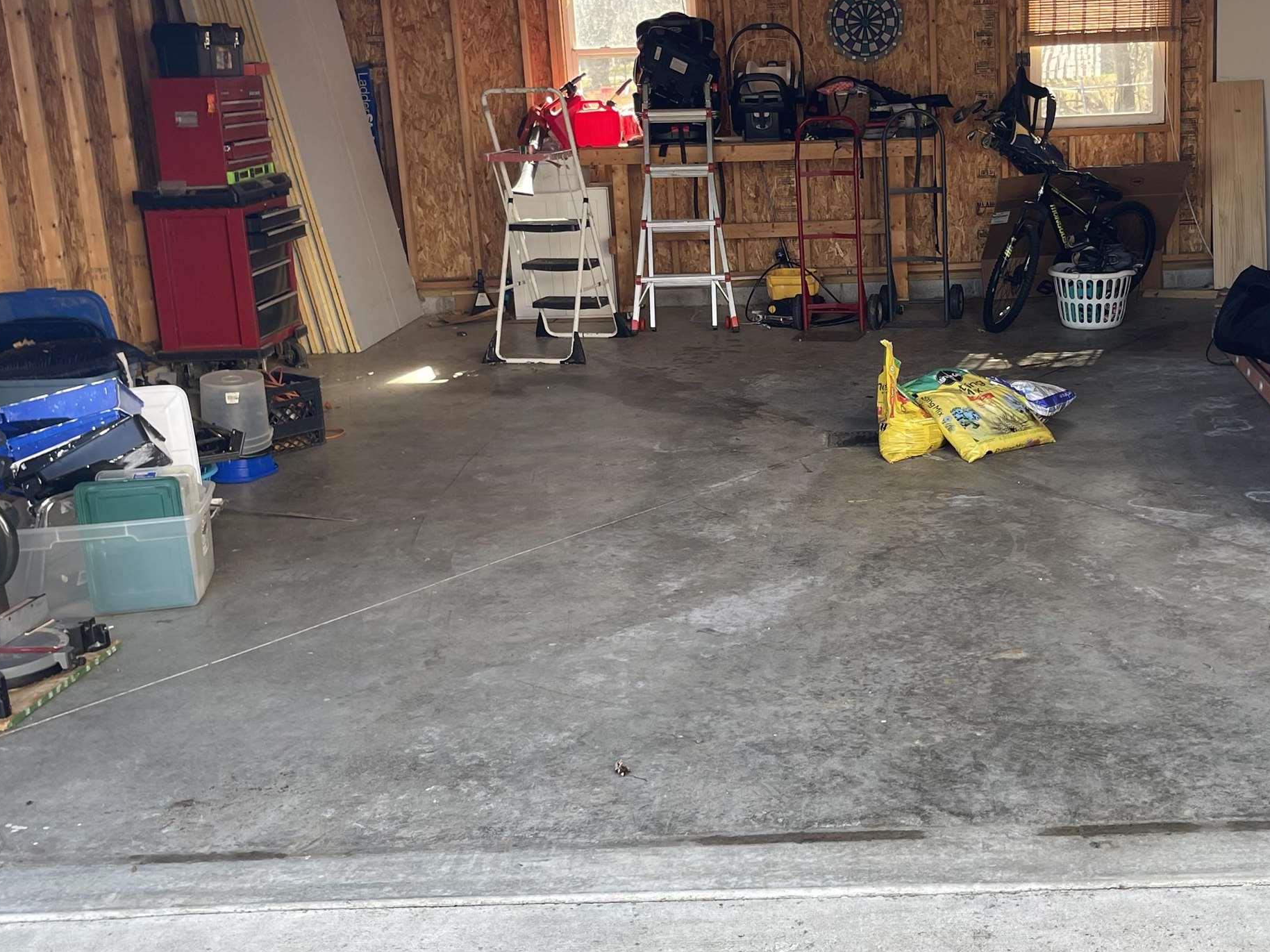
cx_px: 834
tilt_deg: -13.4
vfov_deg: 34.3
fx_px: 1541
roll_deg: +2.9
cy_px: 420
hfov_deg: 44.2
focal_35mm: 42
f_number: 1.6
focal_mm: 5.1
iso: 32
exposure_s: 1/153
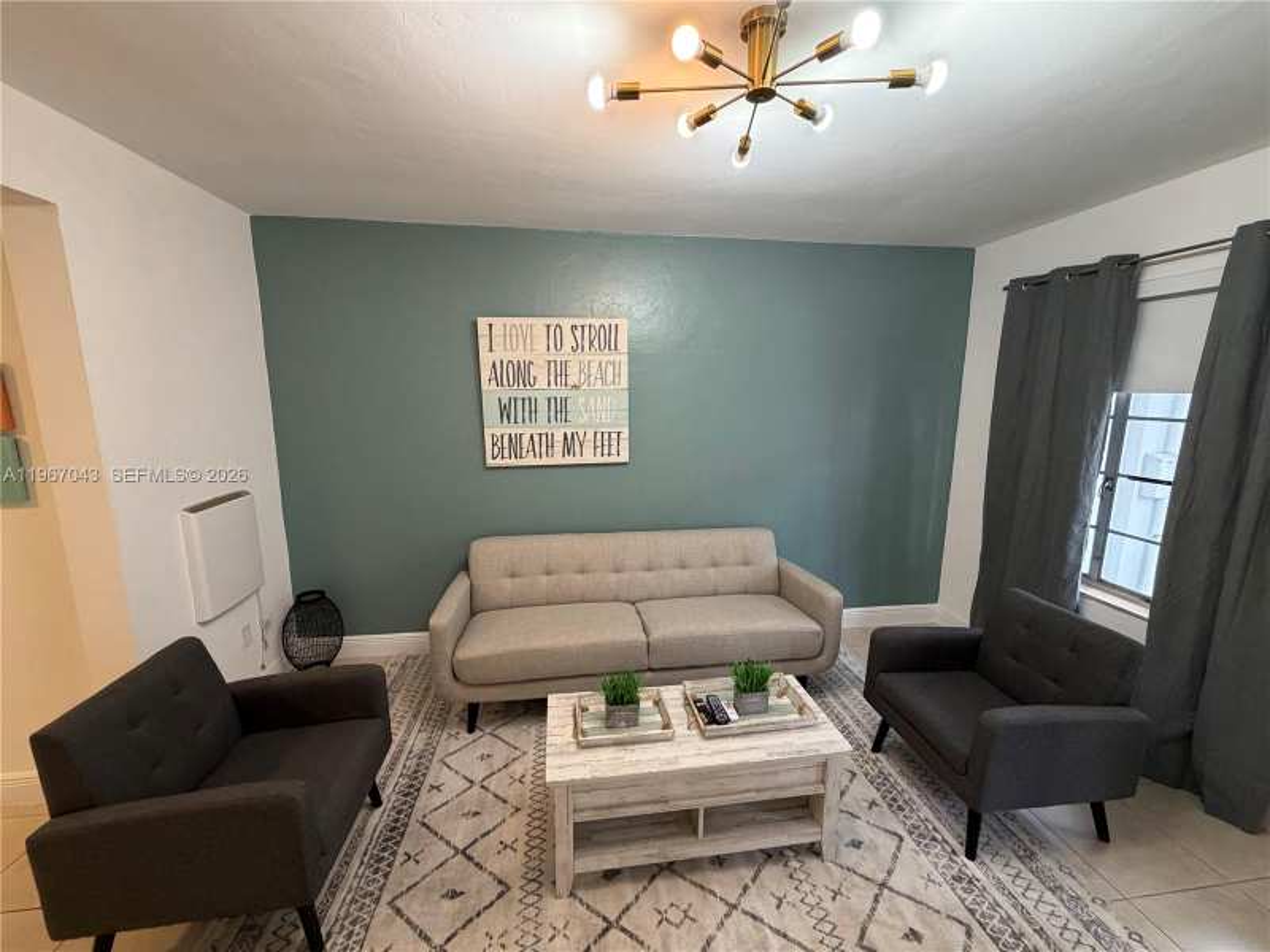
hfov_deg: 102.1
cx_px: 635
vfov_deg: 85.7
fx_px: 514
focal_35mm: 14
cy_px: 476
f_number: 2.2
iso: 320
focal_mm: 2.22
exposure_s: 1/103
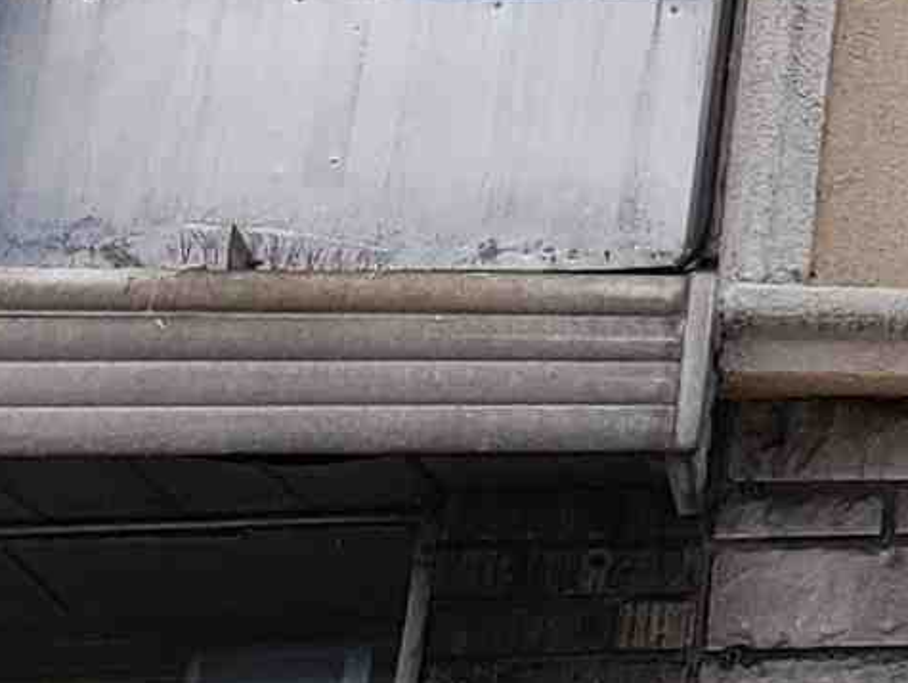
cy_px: -823
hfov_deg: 9.4
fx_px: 4410
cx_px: 2669
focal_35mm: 168
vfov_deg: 8.3
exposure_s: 1/495
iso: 50
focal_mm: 4.3
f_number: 2.4
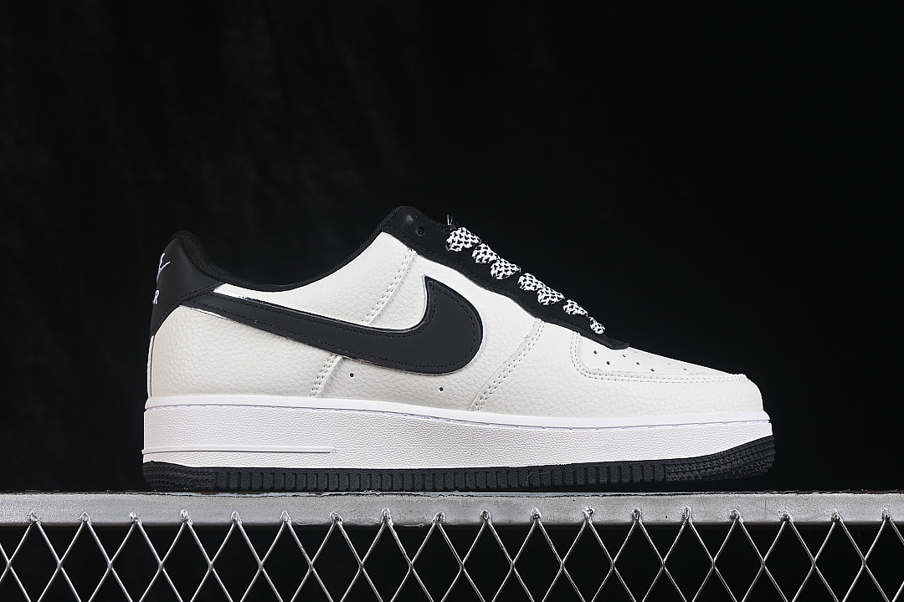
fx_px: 1883
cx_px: 452
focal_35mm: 75
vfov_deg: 18.2
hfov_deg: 27.0
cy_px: 301
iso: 160
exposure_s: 1/80
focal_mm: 50
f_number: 8
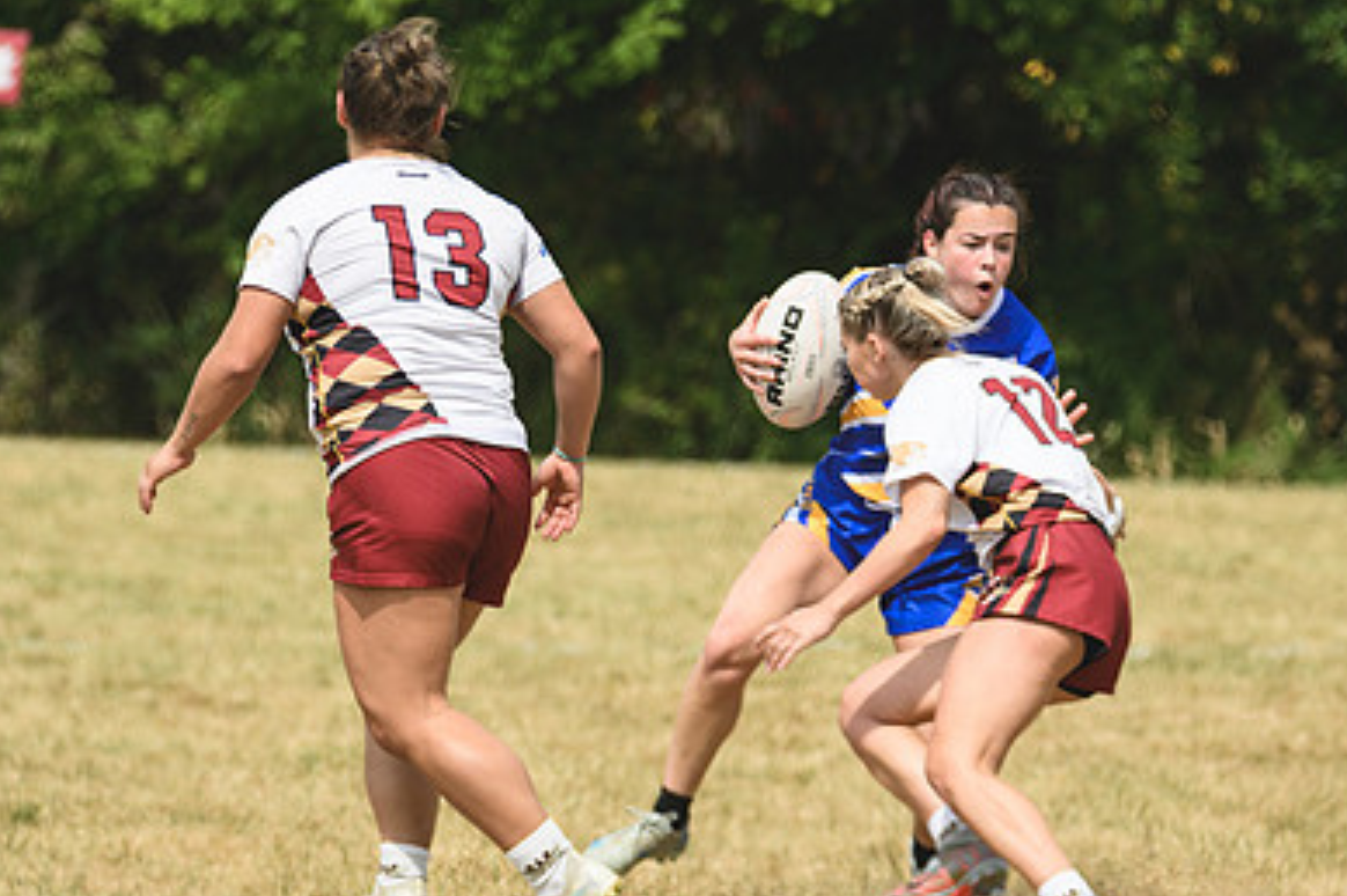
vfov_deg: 2.0
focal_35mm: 672
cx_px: 684
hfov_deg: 3.1
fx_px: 25122
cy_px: 250
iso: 180
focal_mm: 300
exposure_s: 1/1000
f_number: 5.6
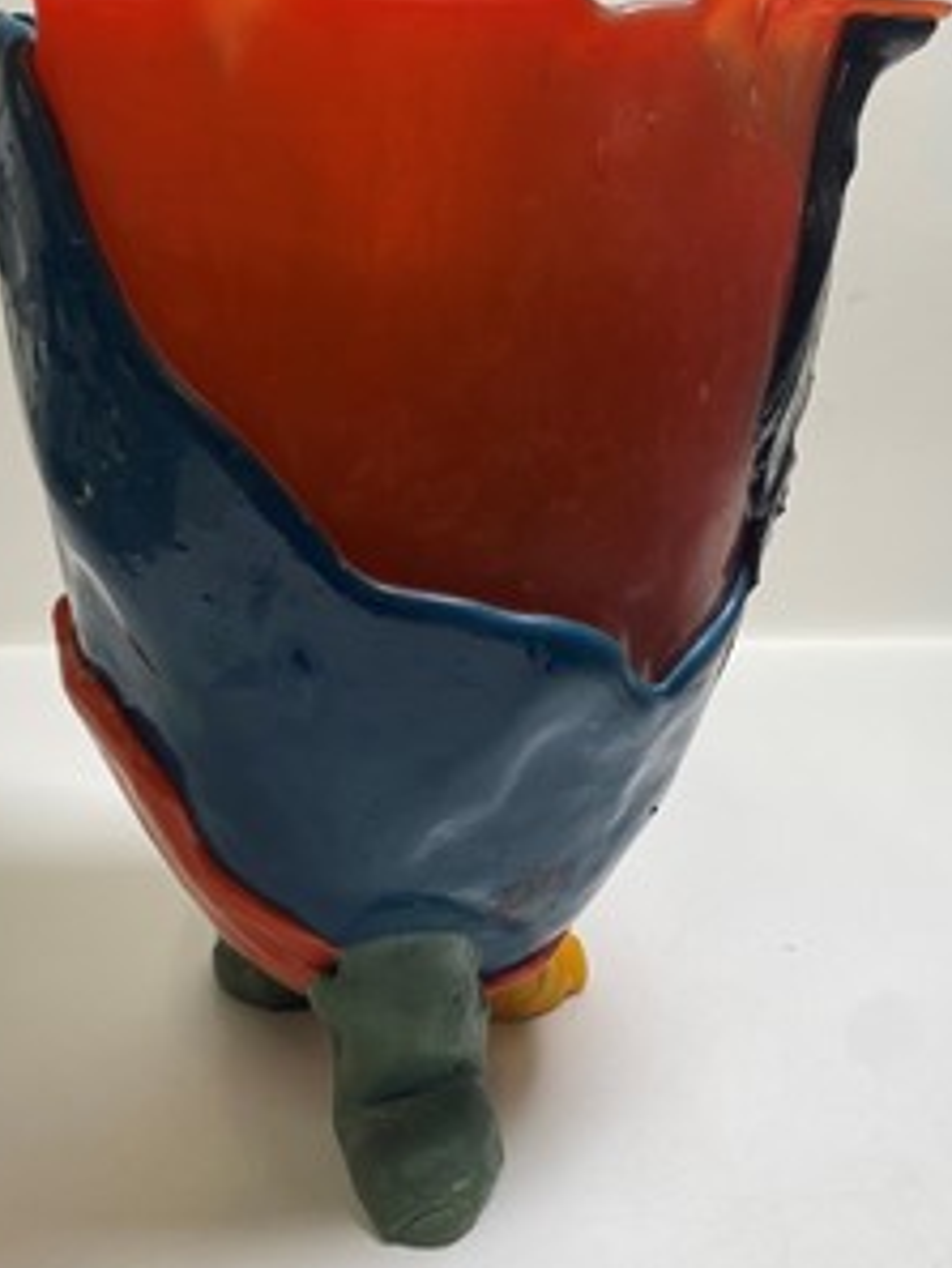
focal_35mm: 35
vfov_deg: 52.5
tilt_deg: -14.9
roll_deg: +1.2
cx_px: 440
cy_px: 581
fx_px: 1282
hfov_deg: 40.7
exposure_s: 1/123
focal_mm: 4.25
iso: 32
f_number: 1.8
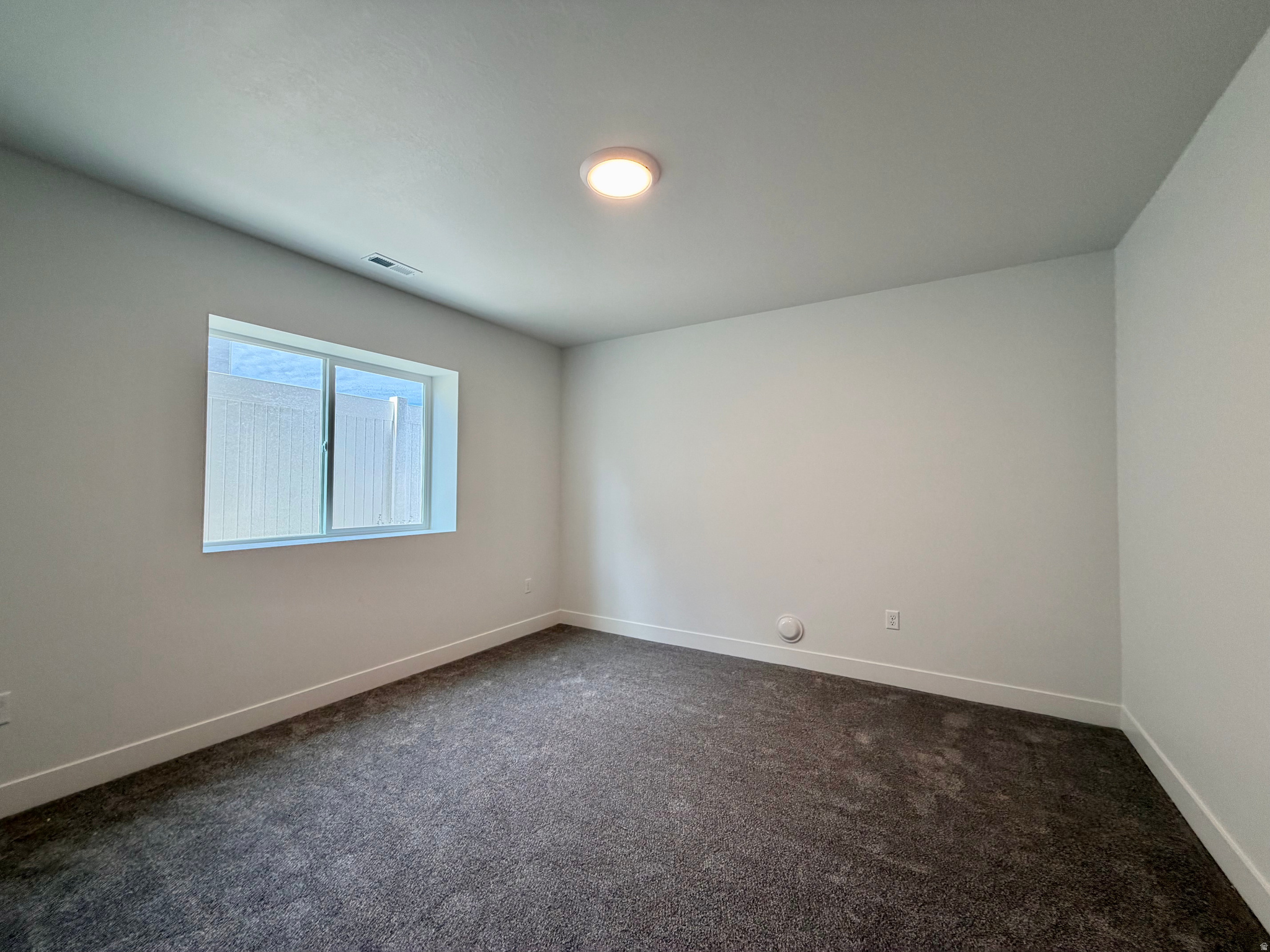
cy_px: 476
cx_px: 635
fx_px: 514
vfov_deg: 85.7
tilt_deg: +1.1
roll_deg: -0.4
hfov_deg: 102.1
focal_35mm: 14
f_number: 2.2
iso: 100
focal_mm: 2.22
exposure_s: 1/120
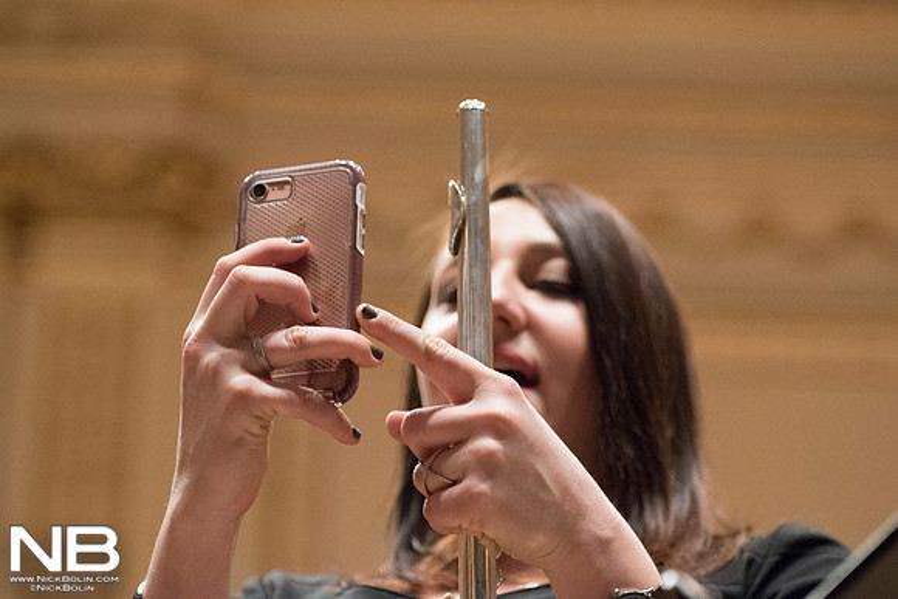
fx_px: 3493
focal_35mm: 140
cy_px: 300
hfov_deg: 14.7
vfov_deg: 9.8
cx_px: 449
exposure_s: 1/160
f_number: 6.3
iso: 12800
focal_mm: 140
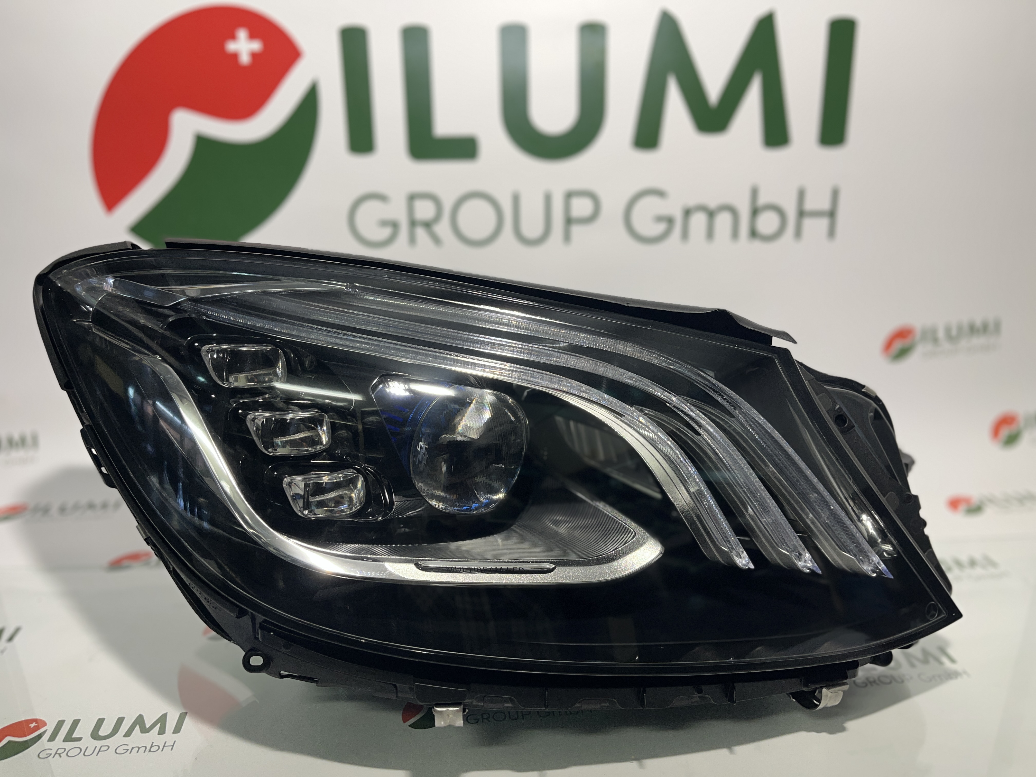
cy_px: 388
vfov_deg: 53.1
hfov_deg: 67.3
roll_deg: +0.1
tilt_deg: -18.7
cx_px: 518
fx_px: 778
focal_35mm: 26
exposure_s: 1/100
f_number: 1.6
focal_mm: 5.1
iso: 40
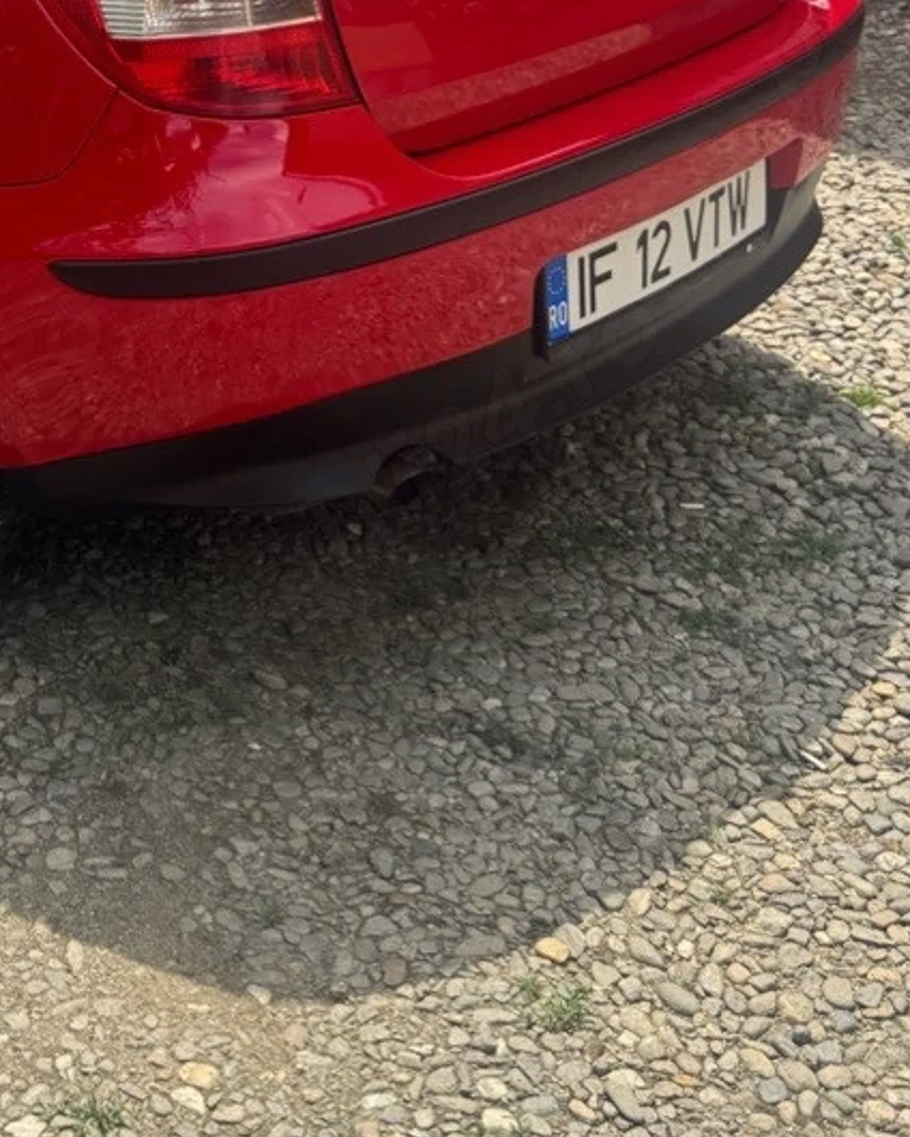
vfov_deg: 29.8
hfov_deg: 24.7
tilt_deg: -13.8
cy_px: 0
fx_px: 1986
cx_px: 15
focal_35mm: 59
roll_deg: +2.7
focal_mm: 6.76
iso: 80
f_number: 1.78
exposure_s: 1/2506
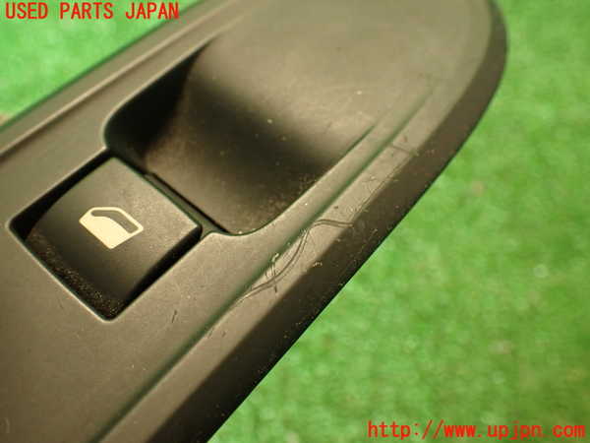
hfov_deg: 56.8
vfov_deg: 44.2
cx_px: 295
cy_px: 222
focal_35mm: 32
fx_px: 545
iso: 400
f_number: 2.4
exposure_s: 1/30
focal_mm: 5.79
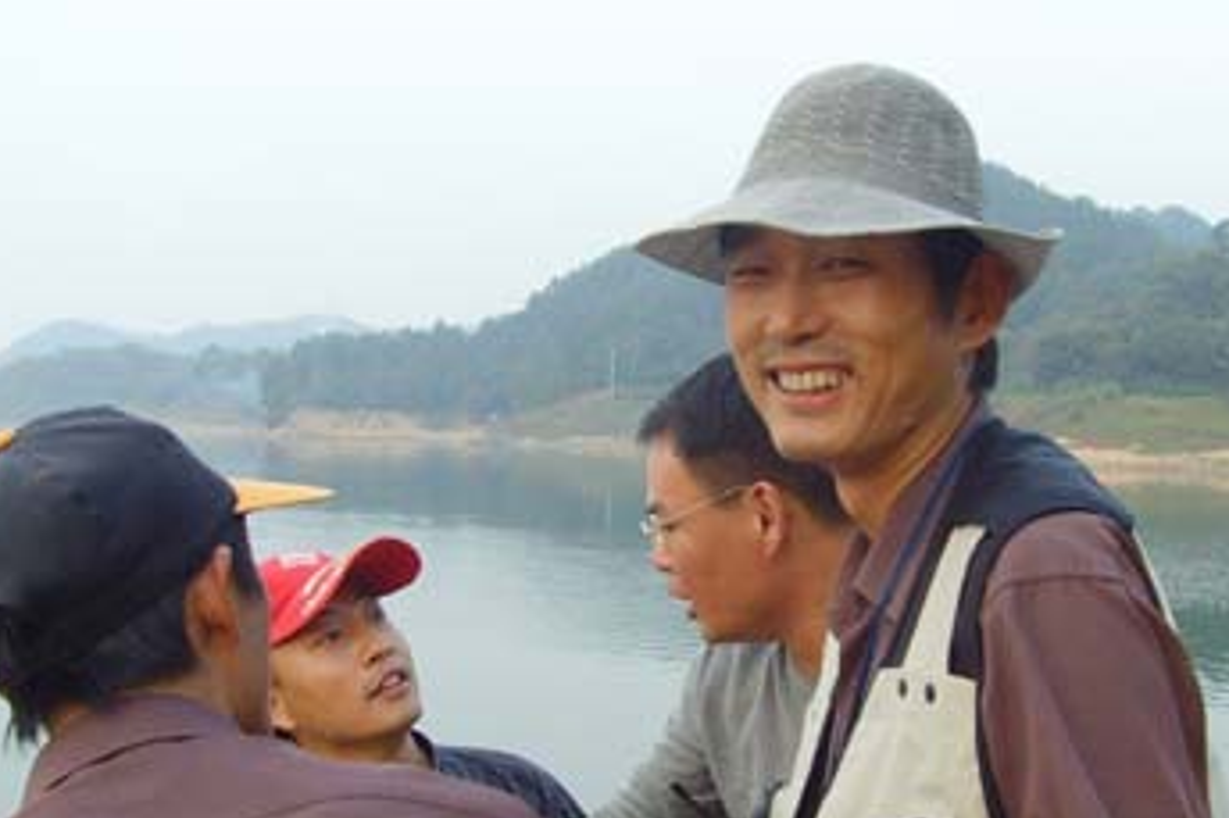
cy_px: 527
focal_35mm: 59
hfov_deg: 33.9
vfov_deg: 22.9
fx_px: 2013
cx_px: 675
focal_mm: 6.6
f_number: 3.5
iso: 80
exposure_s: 1/90
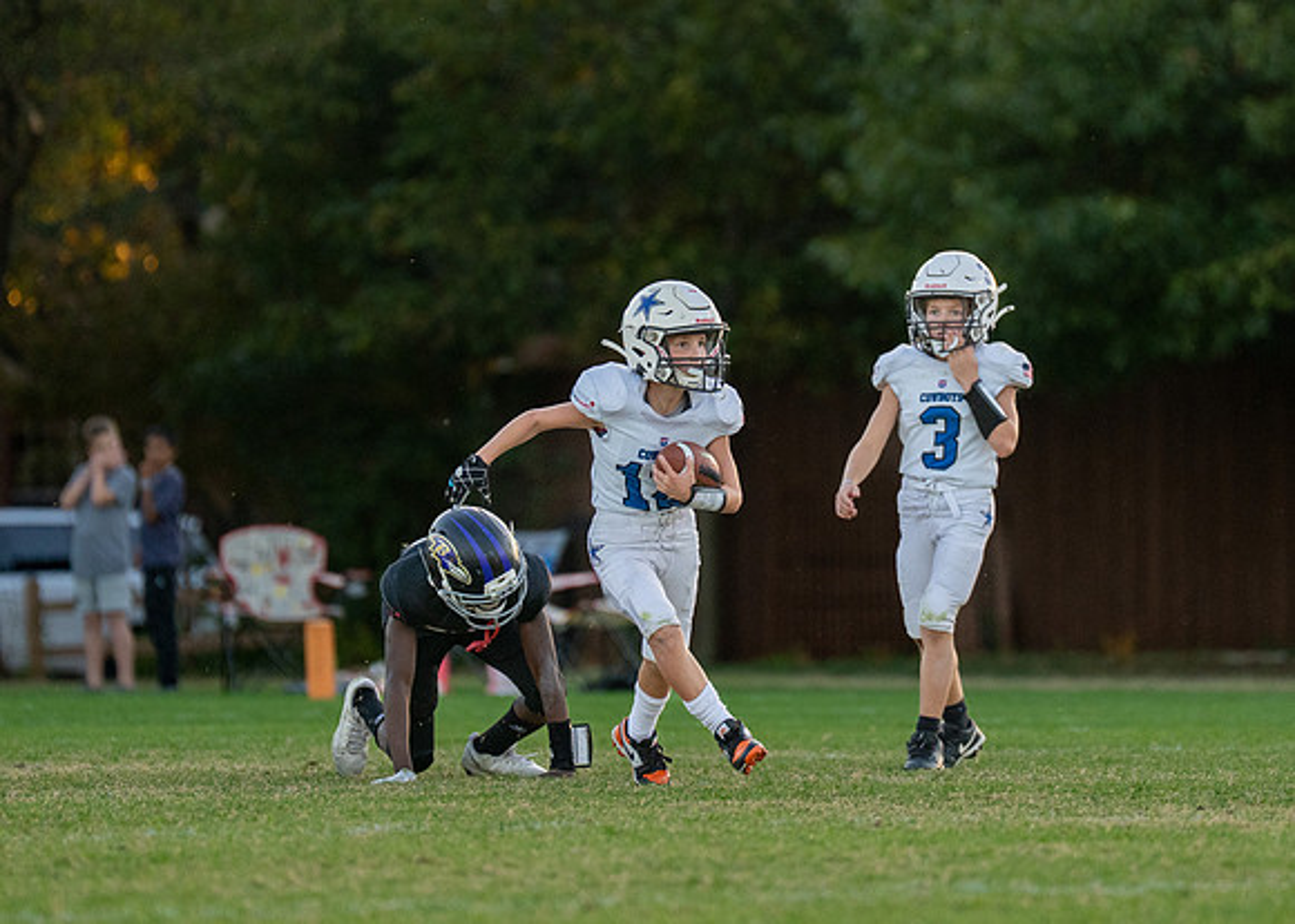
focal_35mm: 403
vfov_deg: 3.6
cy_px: 406
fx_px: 14824
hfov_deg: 5.0
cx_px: 756
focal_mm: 200
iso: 800
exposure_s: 1/1600
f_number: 2.8
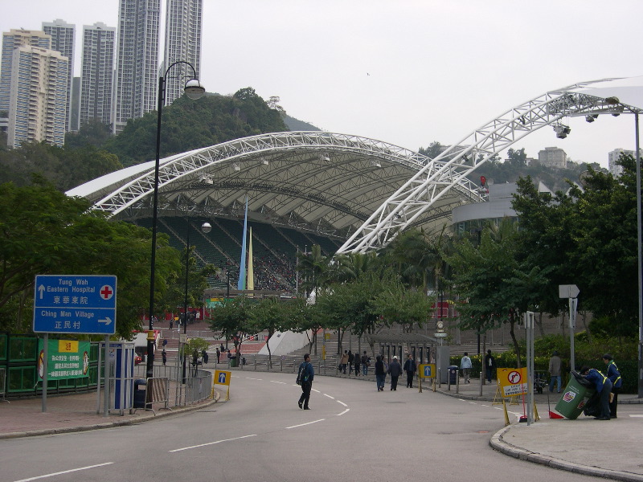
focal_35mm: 47
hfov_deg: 40.4
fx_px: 873
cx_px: 322
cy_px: 241
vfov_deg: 30.9
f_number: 3.1
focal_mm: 10.1
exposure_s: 1/596
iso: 100
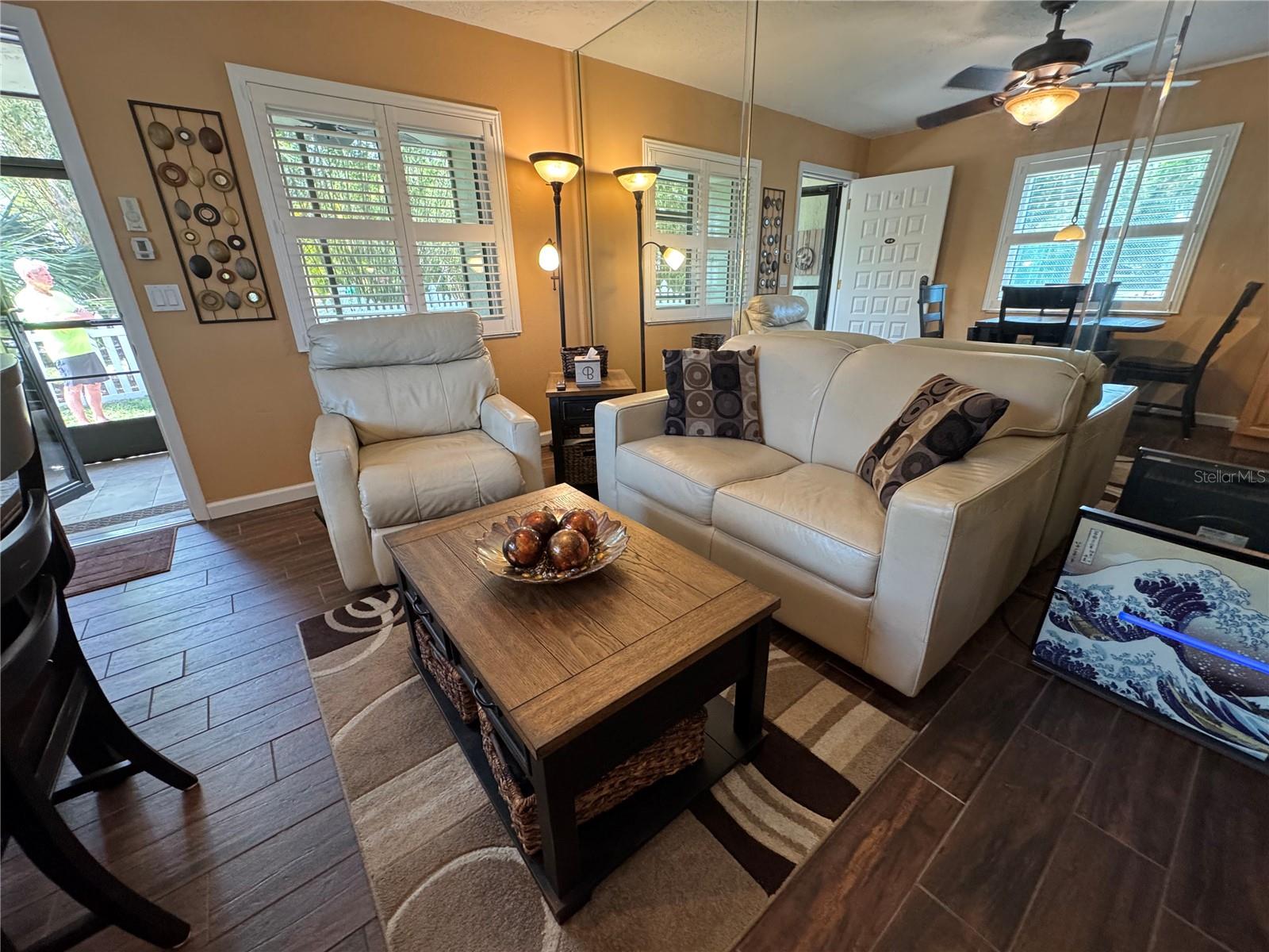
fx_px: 513
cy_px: 476
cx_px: 634
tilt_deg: -22.1
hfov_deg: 102.1
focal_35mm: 14
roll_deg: +2.2
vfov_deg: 85.7
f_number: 2.2
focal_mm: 2.22
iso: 320
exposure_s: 1/60
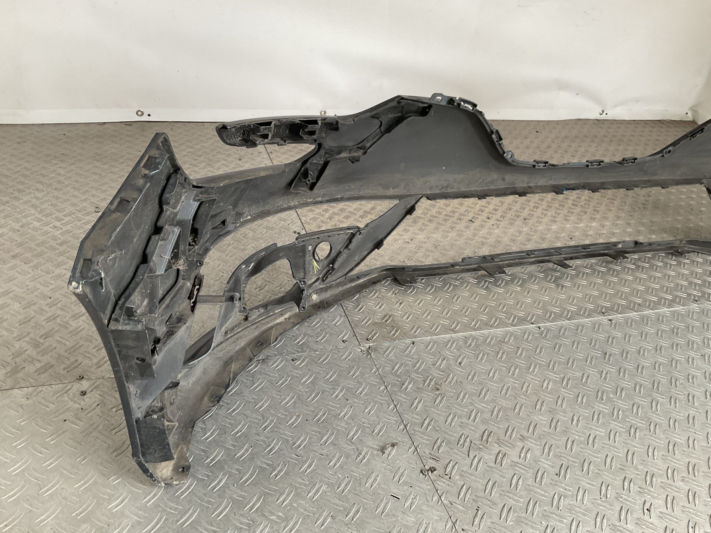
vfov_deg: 48.2
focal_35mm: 29
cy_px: 266
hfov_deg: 61.7
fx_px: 596
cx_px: 356
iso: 64
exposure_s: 1/50
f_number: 1.8
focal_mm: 3
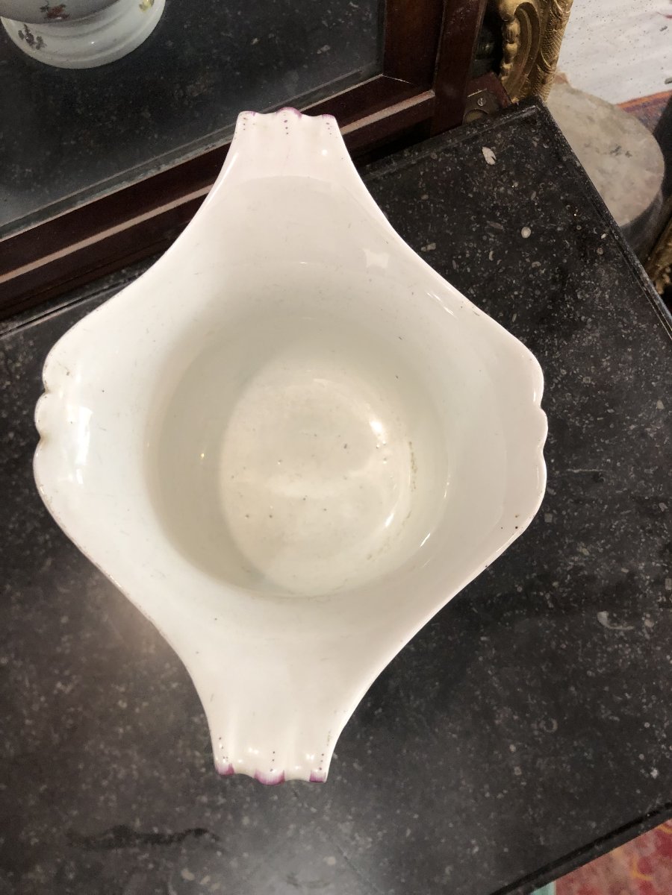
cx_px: 336
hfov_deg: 49.7
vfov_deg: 63.4
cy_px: 448
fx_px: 725
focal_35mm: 28
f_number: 1.8
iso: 40
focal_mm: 4
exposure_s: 1/15
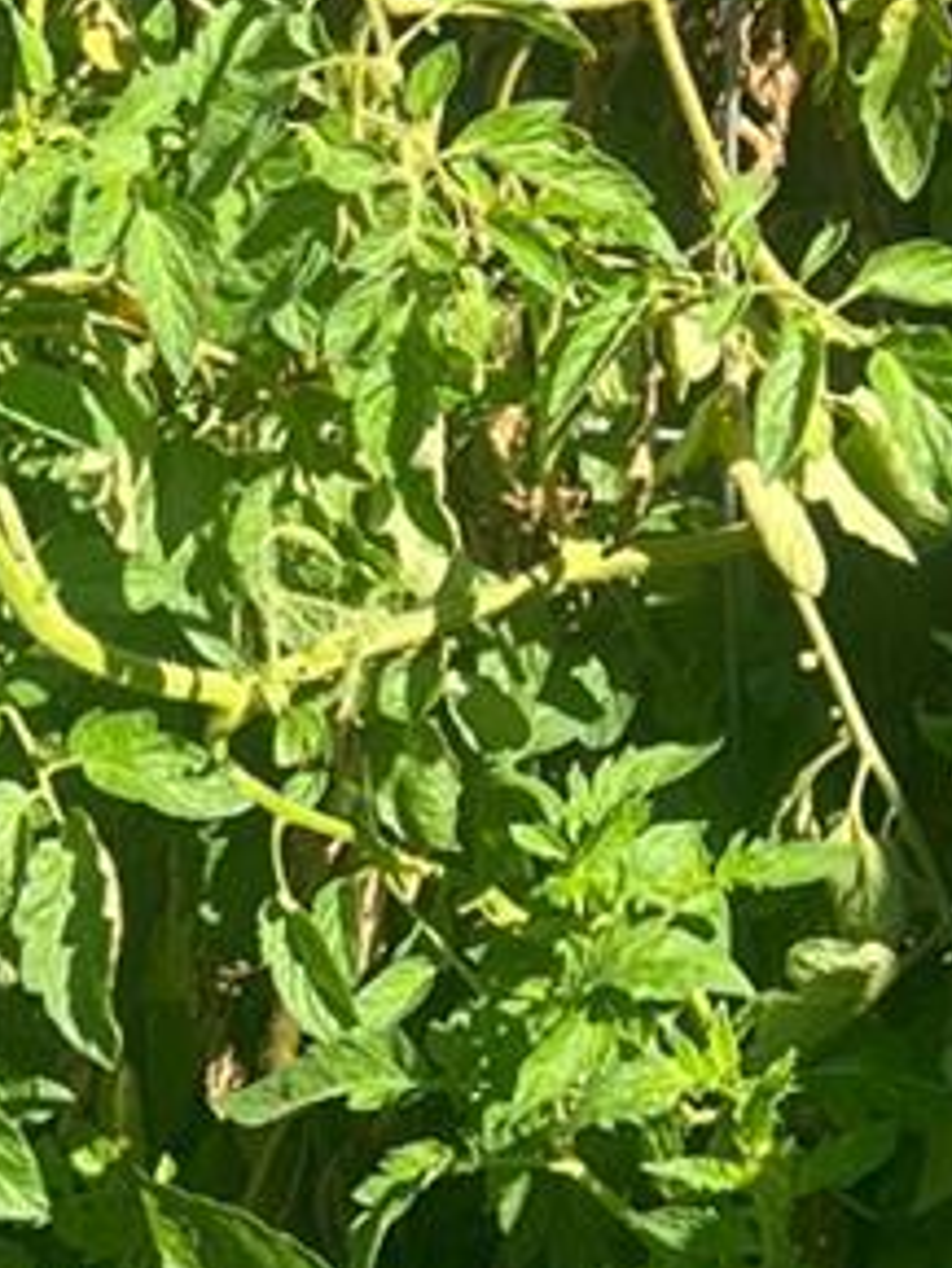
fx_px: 4947
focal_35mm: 135
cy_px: -9
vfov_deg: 14.4
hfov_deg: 11.0
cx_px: 169
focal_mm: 5.7
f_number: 1.5
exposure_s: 1/1079
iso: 50
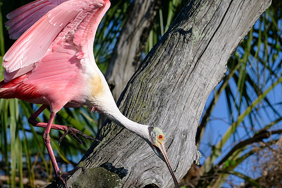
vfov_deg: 3.8
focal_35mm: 360
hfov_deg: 5.7
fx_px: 2820
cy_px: 117
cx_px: 156
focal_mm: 252
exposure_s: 1/2000
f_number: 11
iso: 800
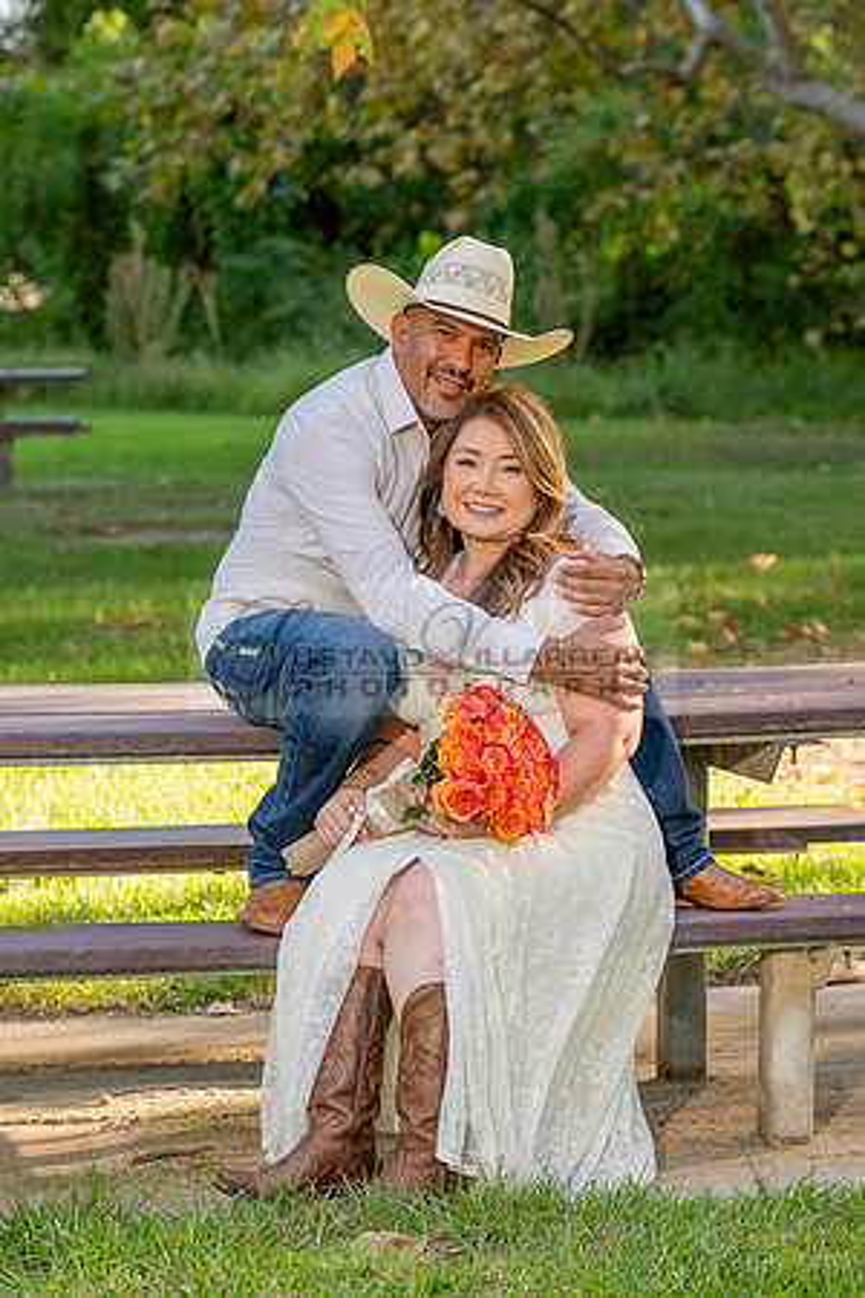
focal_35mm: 123
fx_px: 4433
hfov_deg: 11.1
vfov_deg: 16.7
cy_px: 649
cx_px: 553
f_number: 4
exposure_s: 1/200
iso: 200
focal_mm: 82
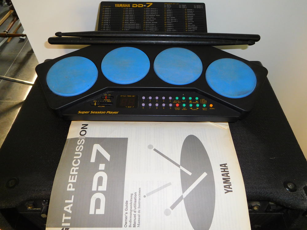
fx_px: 222
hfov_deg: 69.4
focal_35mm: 25
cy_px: 115
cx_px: 154
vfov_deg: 54.9
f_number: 3.4
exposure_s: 1/30
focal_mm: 4.5
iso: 200
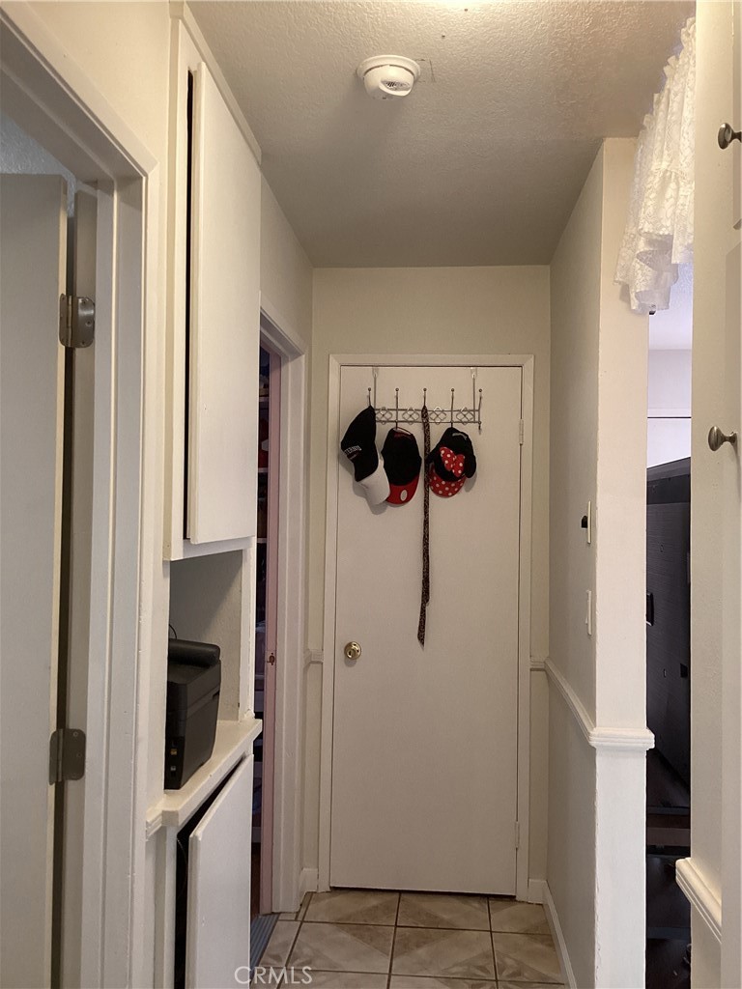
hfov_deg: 45.4
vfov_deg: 58.4
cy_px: 494
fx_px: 886
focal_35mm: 31
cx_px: 371
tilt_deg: +0.6
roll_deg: -1.4
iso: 250
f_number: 2.4
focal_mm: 3.3
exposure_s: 1/60
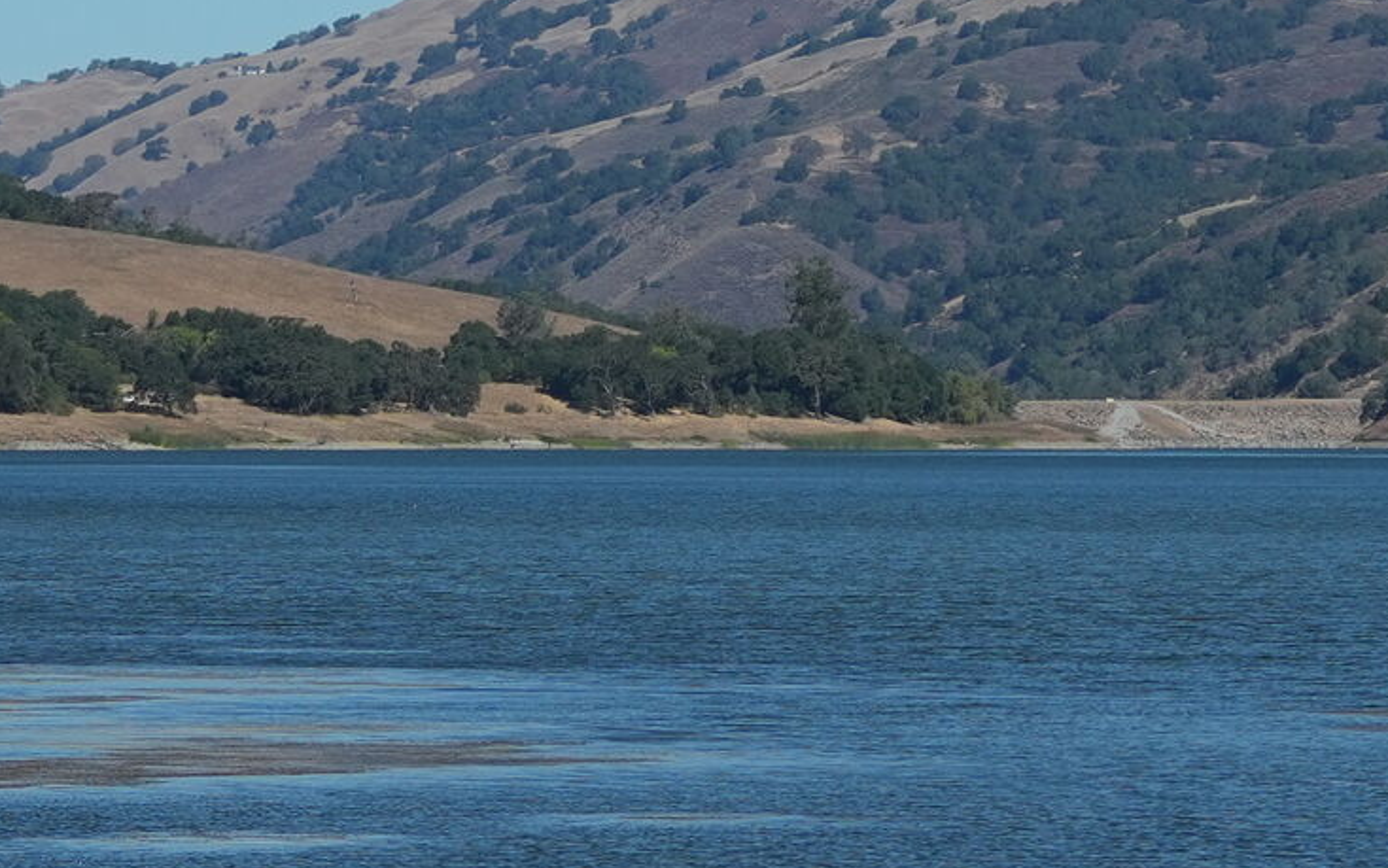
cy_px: 458
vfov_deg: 4.4
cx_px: 1053
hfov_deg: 7.0
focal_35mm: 300
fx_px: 11350
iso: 200
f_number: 4.5
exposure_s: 1/2500
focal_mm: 50
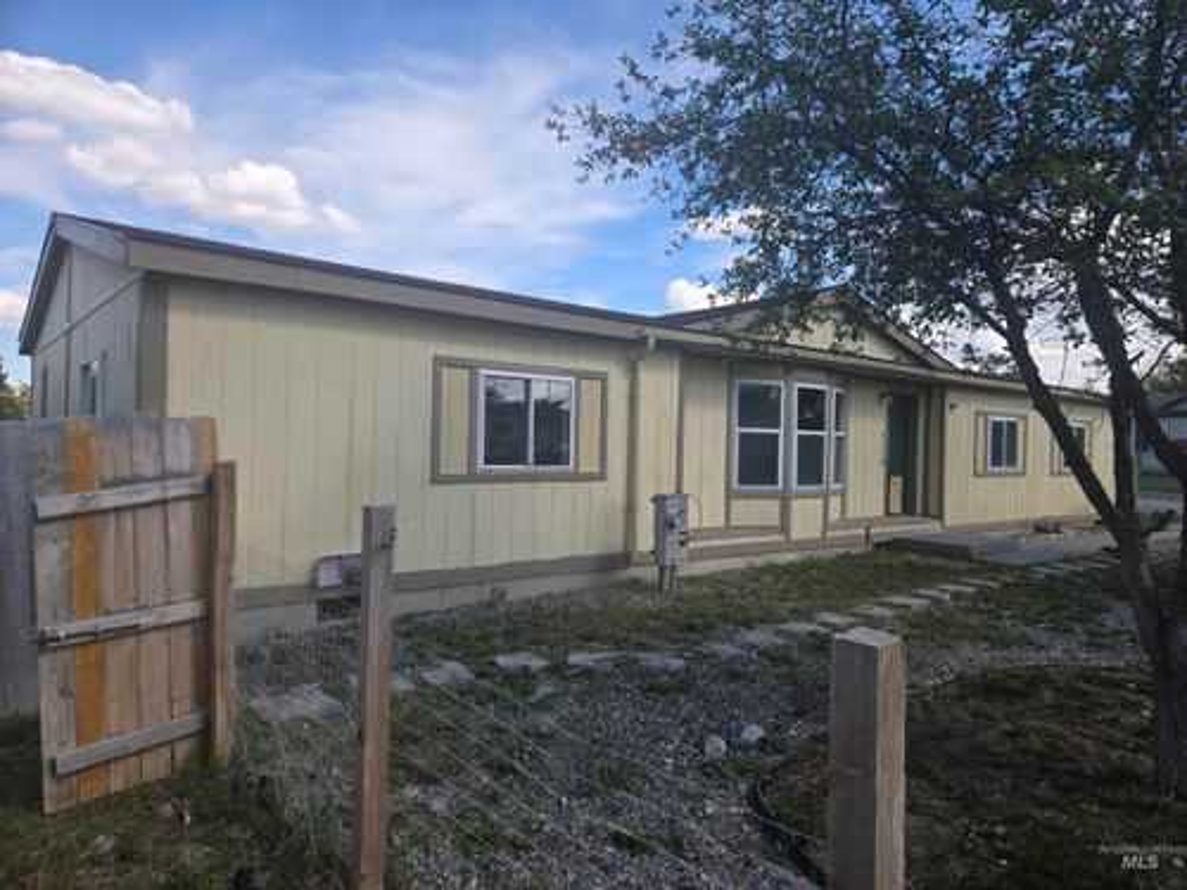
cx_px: 594
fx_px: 789
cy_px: 445
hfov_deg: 73.9
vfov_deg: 58.9
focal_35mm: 23
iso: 25
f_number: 1.8
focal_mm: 5.4
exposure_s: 1/1067
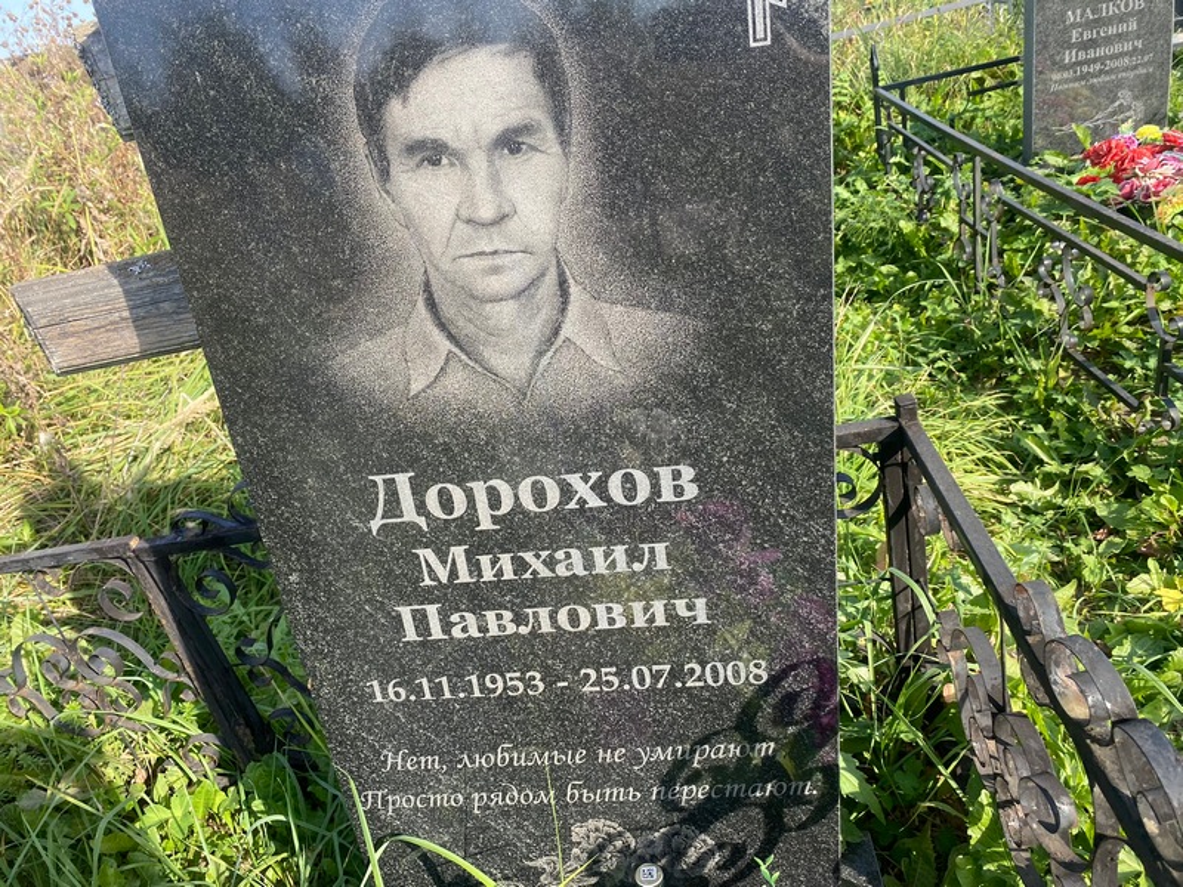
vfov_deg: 53.1
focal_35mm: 26
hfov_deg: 67.3
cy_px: 444
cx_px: 592
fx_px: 889
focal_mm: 4.25
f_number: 1.8
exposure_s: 1/728
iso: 32
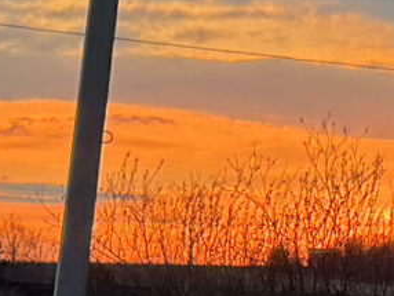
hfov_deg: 2.8
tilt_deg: +2.7
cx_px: 460
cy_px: 67
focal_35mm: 699
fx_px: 7963
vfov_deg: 2.1
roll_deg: -1.7
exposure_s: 1/121
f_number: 2.8
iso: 125
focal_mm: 16.89
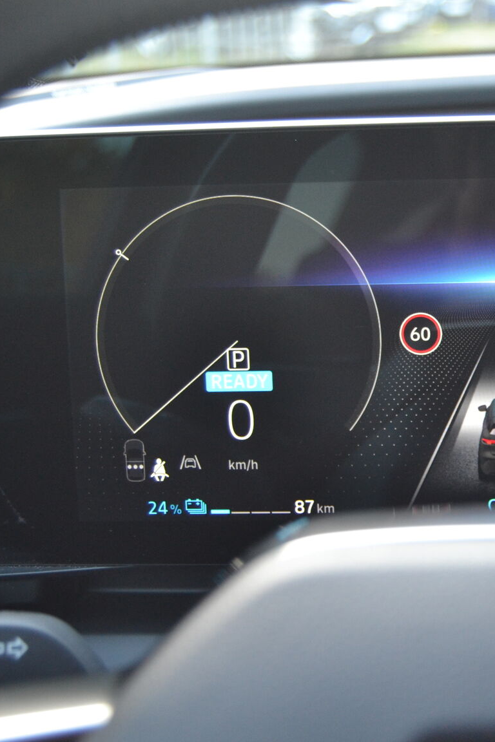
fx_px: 1341
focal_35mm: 65
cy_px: 350
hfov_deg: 20.4
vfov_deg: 31.0
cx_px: 458
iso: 800
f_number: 4
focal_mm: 26
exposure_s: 1/60
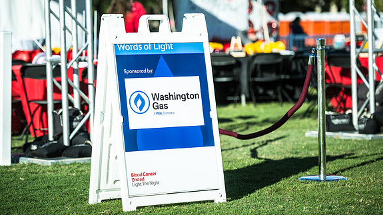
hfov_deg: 16.6
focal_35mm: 129
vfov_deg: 9.4
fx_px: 1310
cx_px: 191
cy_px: 91
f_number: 2.8
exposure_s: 1/1250
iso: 64
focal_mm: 122
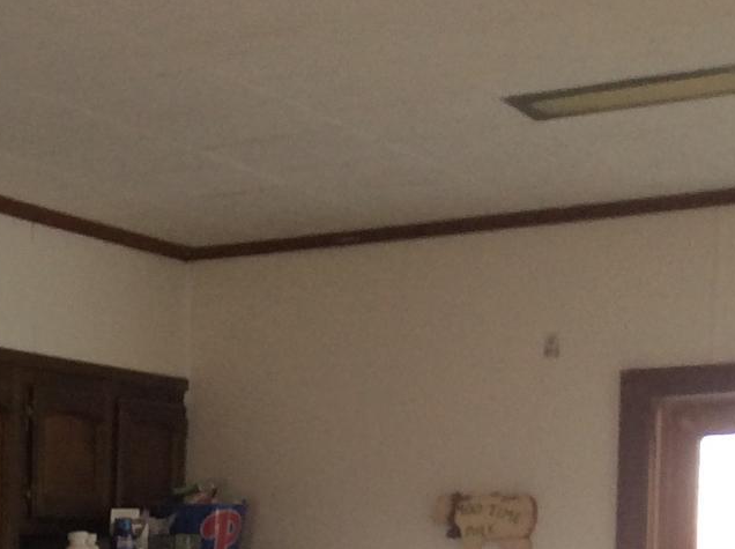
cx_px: -258
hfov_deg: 17.7
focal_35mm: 103
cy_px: 806
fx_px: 2184
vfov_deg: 13.5
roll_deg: +1.3
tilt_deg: -6.1
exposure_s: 1/30
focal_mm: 3.3
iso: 40
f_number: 2.4
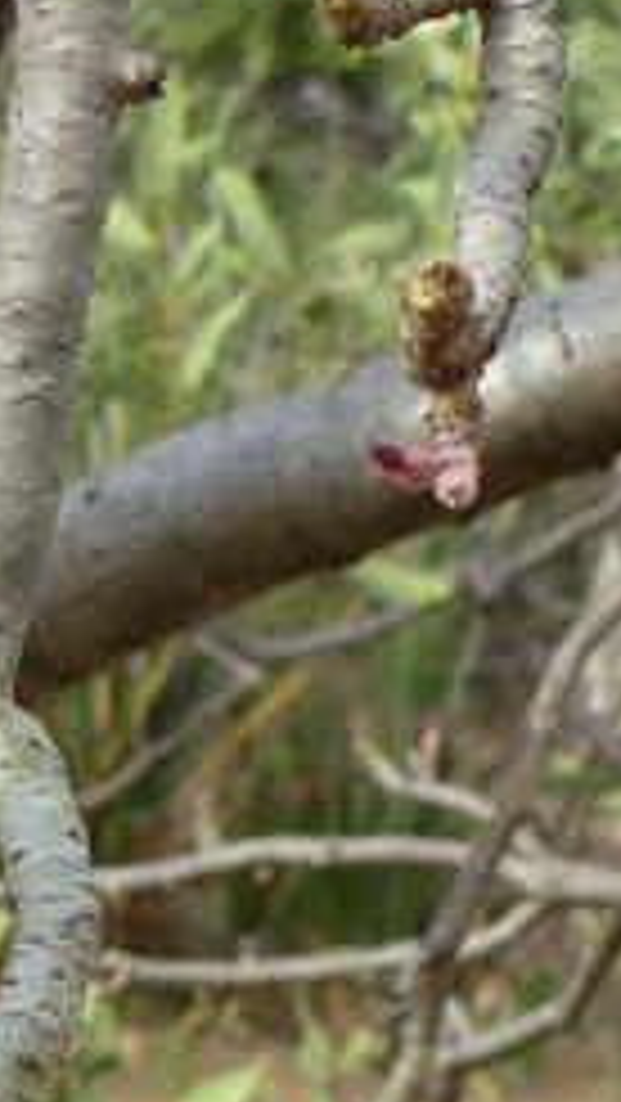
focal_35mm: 200
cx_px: 592
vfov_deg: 10.7
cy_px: 1106
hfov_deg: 6.1
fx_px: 5849
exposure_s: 1/640
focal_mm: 8.1
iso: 100
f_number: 3.2
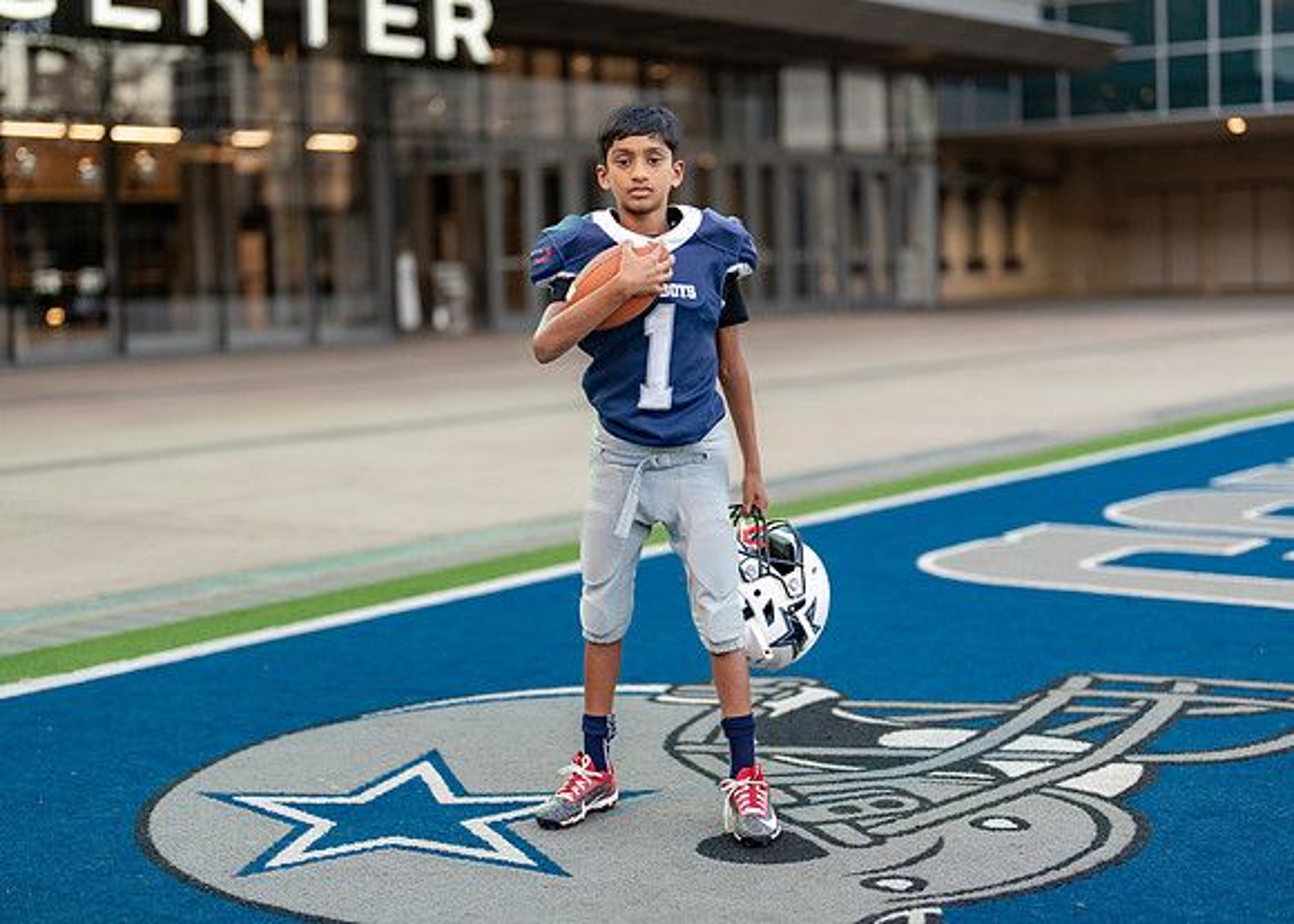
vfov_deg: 23.6
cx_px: 657
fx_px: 2214
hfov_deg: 32.6
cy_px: 431
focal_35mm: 60
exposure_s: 1/400
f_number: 1.2
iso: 250
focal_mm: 50
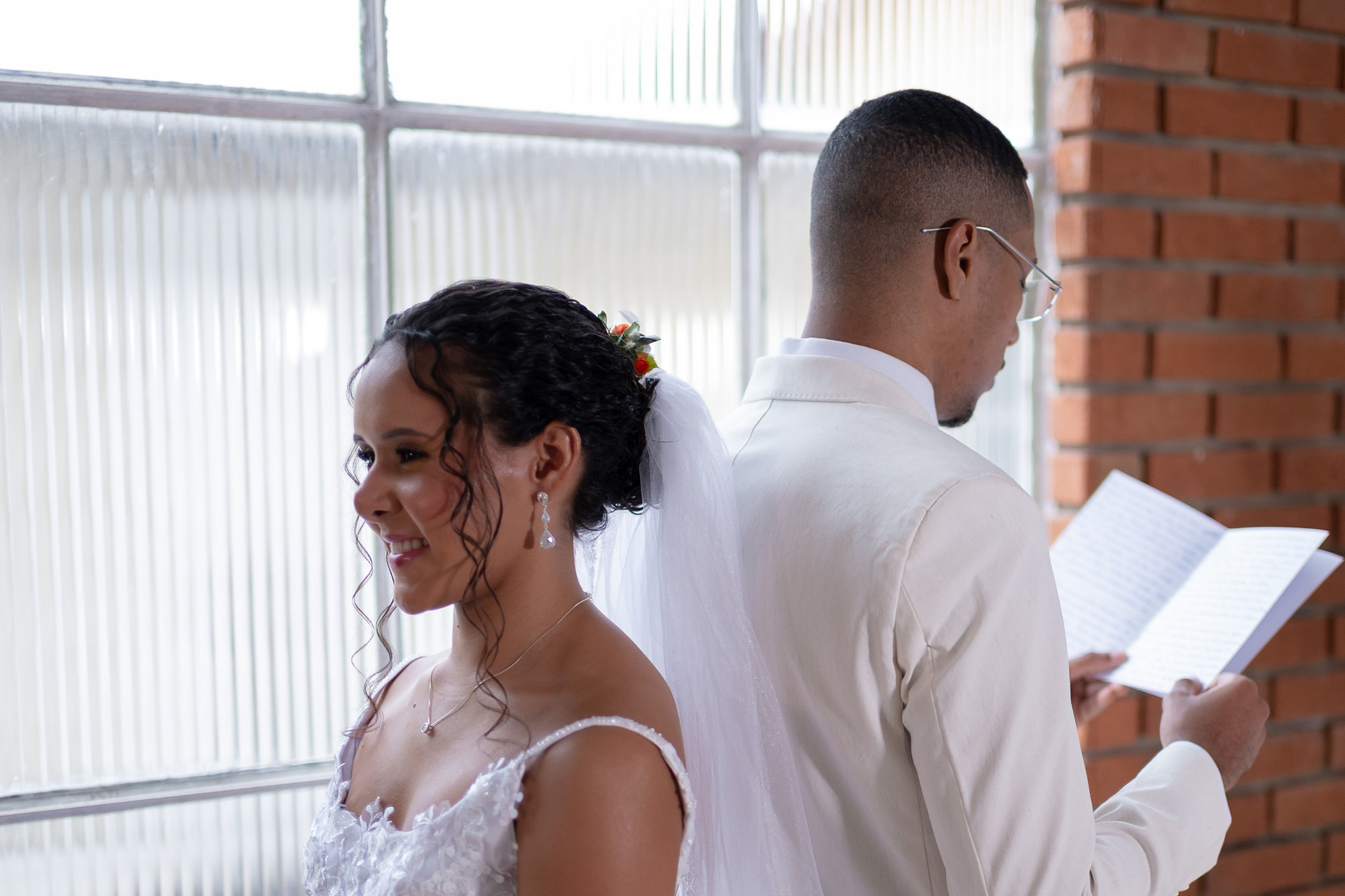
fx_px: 1868
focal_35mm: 50
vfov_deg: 26.9
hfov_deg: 39.2
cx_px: 887
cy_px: 549
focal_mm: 35
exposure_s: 1/1250
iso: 640
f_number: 1.4
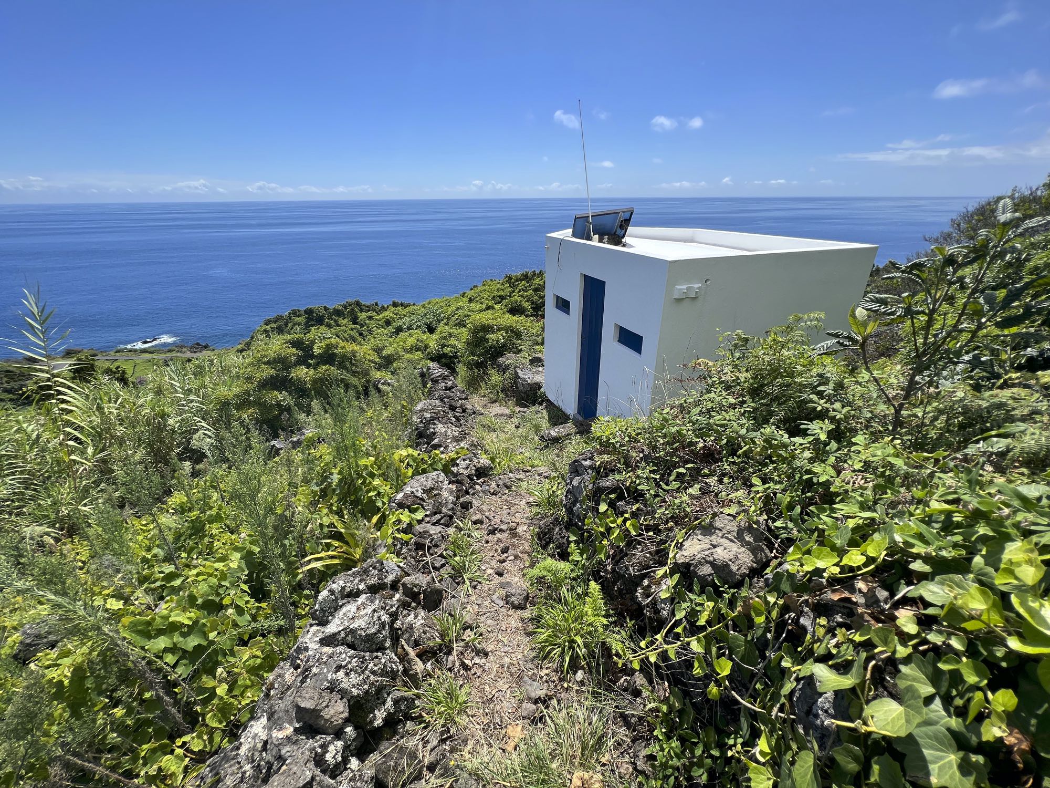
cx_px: 525
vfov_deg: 89.9
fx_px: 394
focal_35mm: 13
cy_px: 394
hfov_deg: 106.2
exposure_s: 1/1449
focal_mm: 1.57
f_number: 1.8
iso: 32
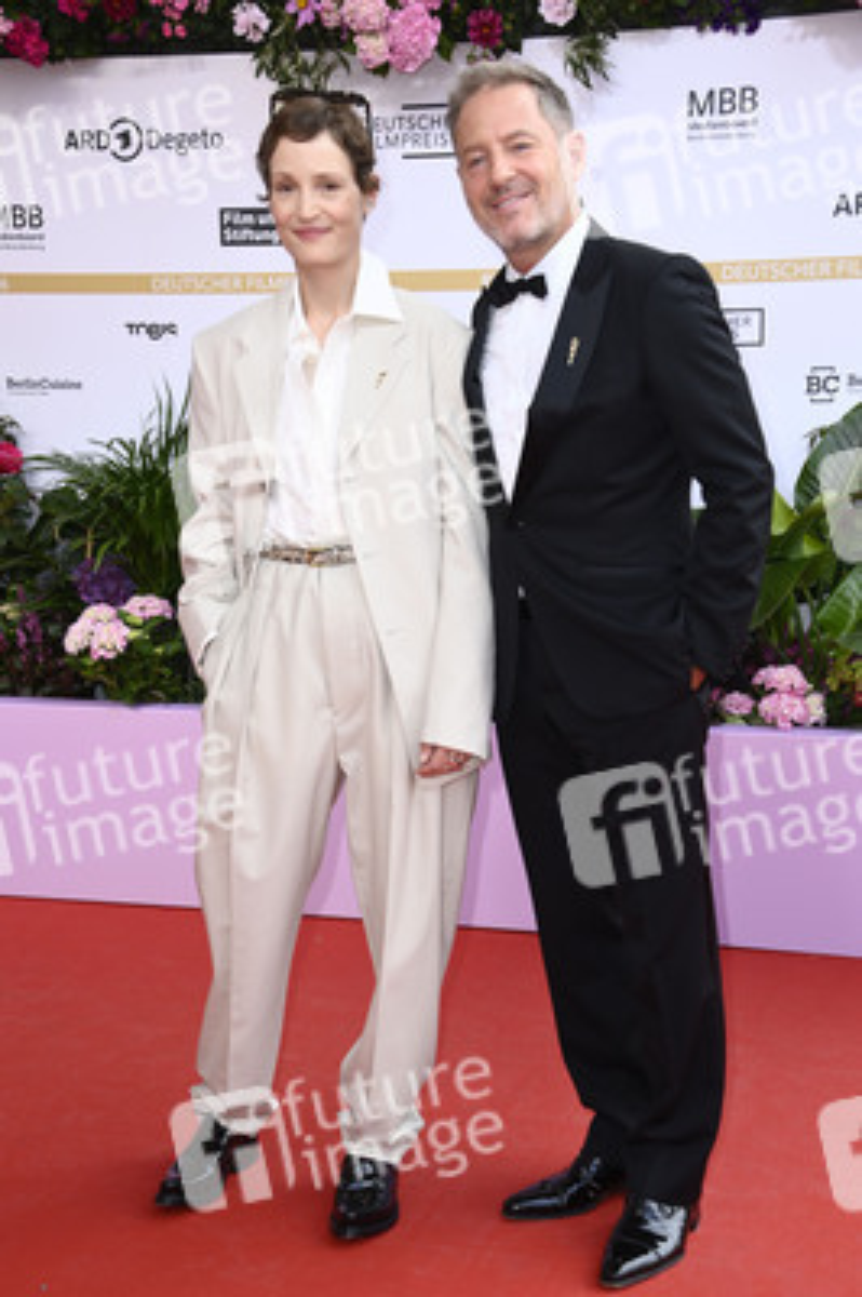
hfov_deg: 23.3
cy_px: 648
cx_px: 431
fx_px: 2087
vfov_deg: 34.5
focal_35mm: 58
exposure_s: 1/250
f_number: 6.3
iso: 640
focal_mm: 58
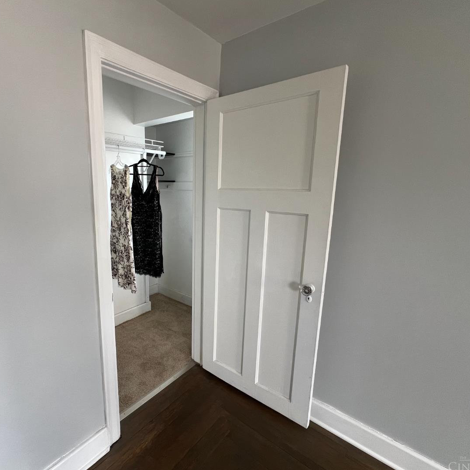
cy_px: 236
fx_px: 246
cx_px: 188
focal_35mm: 16
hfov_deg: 86.3
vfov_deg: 87.4
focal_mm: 1.57
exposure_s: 1/99
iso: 160
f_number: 1.8
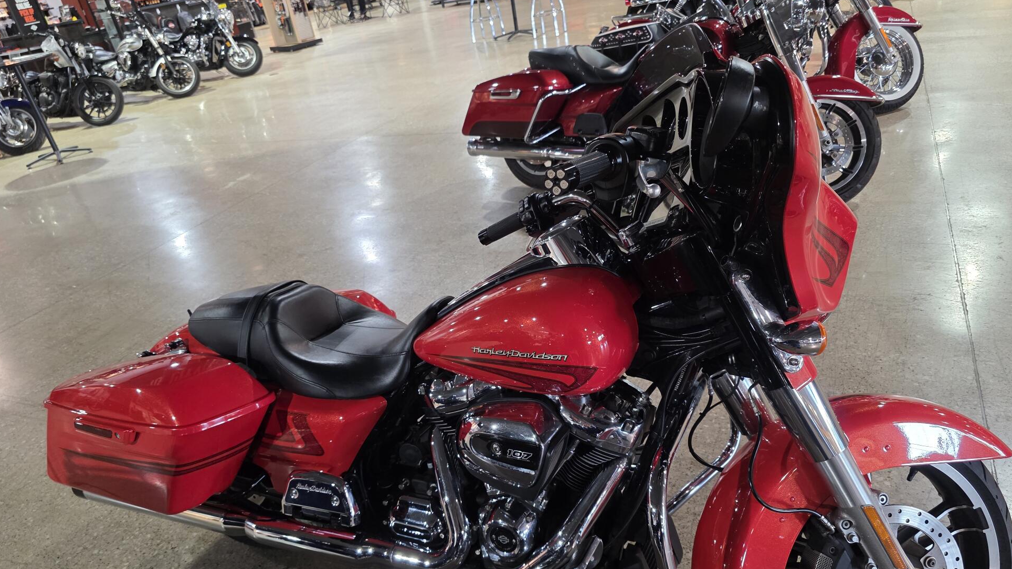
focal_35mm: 26
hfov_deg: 71.9
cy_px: 338
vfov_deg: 44.2
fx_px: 698
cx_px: 510
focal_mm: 6.3
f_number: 1.7
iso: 500
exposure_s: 1/120
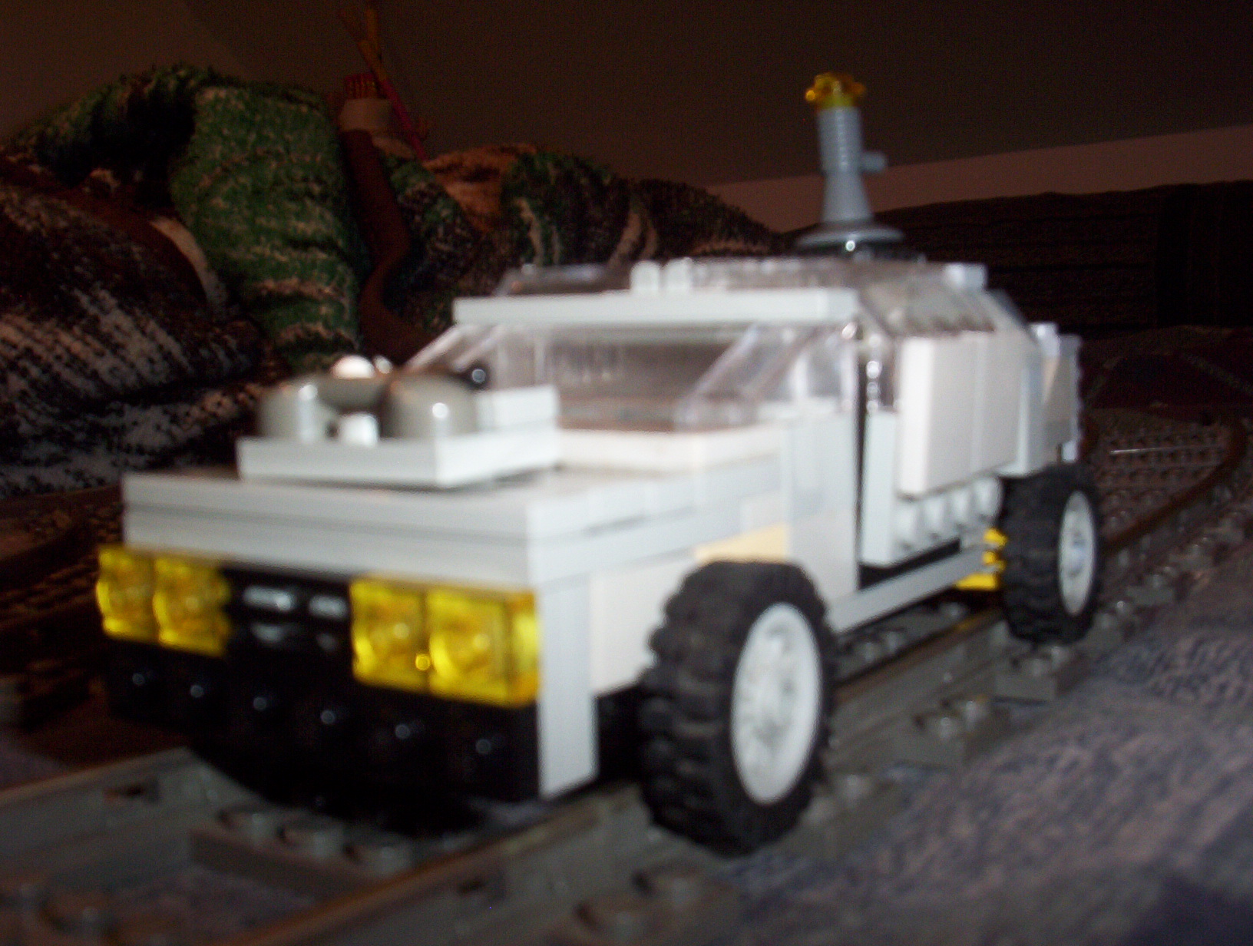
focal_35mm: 39
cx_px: 626
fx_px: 1415
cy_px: 473
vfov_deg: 37.0
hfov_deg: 47.8
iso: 140
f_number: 4.5
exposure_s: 1/30
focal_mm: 6
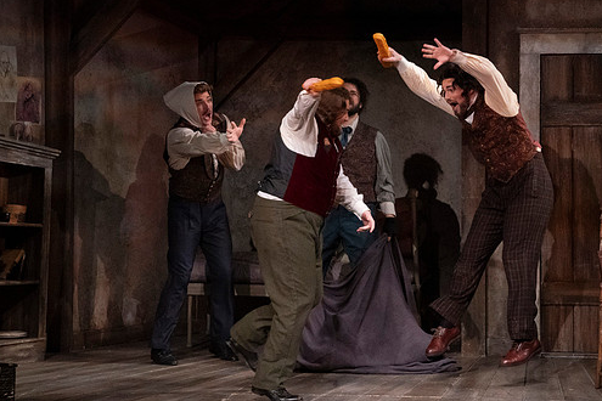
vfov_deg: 6.3
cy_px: 190
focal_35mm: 219
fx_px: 3662
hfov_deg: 9.4
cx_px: 319
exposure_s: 1/400
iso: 16000
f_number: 13
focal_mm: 187
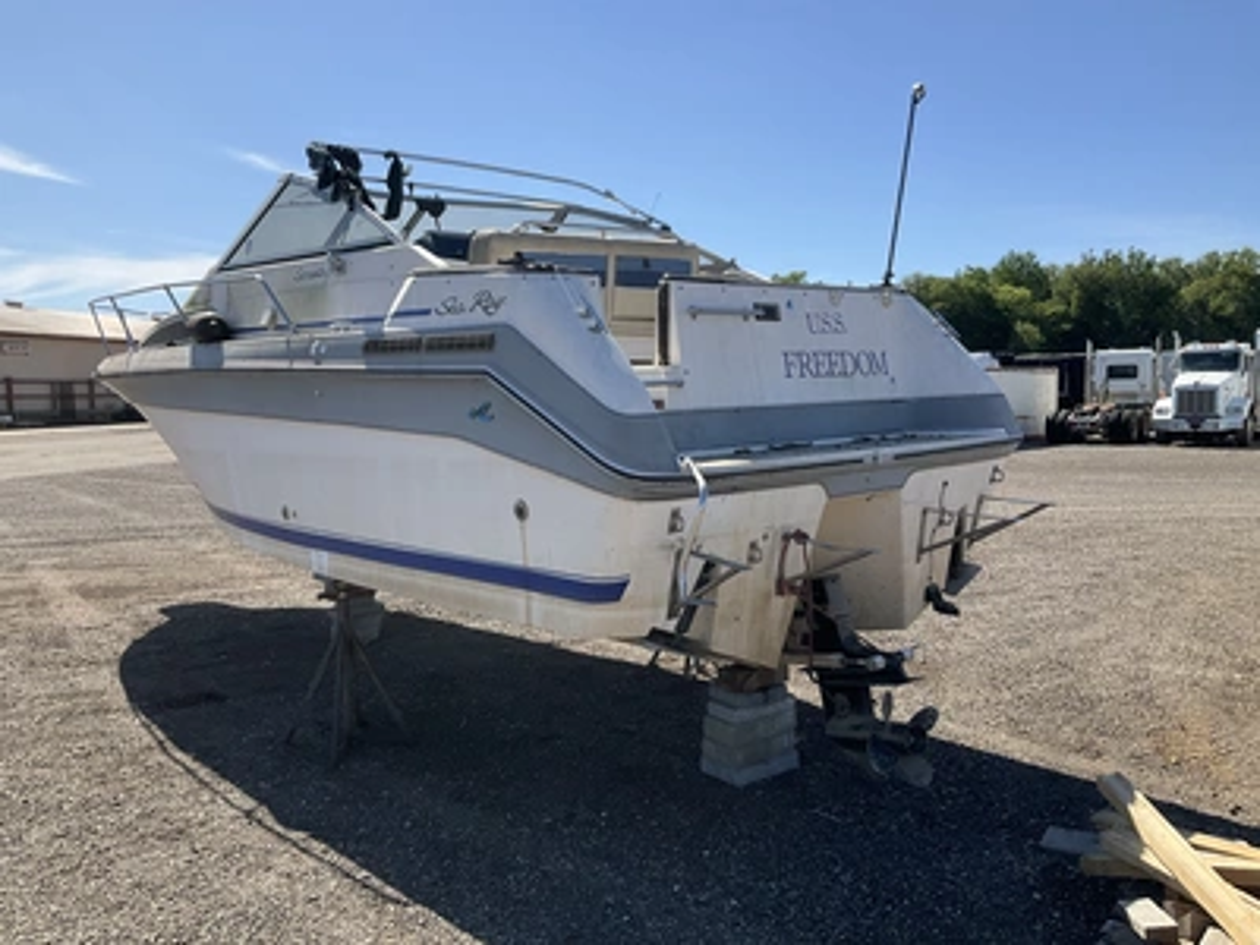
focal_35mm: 29
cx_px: 630
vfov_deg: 48.2
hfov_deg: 61.7
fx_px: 1056
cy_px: 472
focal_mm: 3
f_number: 1.8
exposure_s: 1/1848
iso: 25
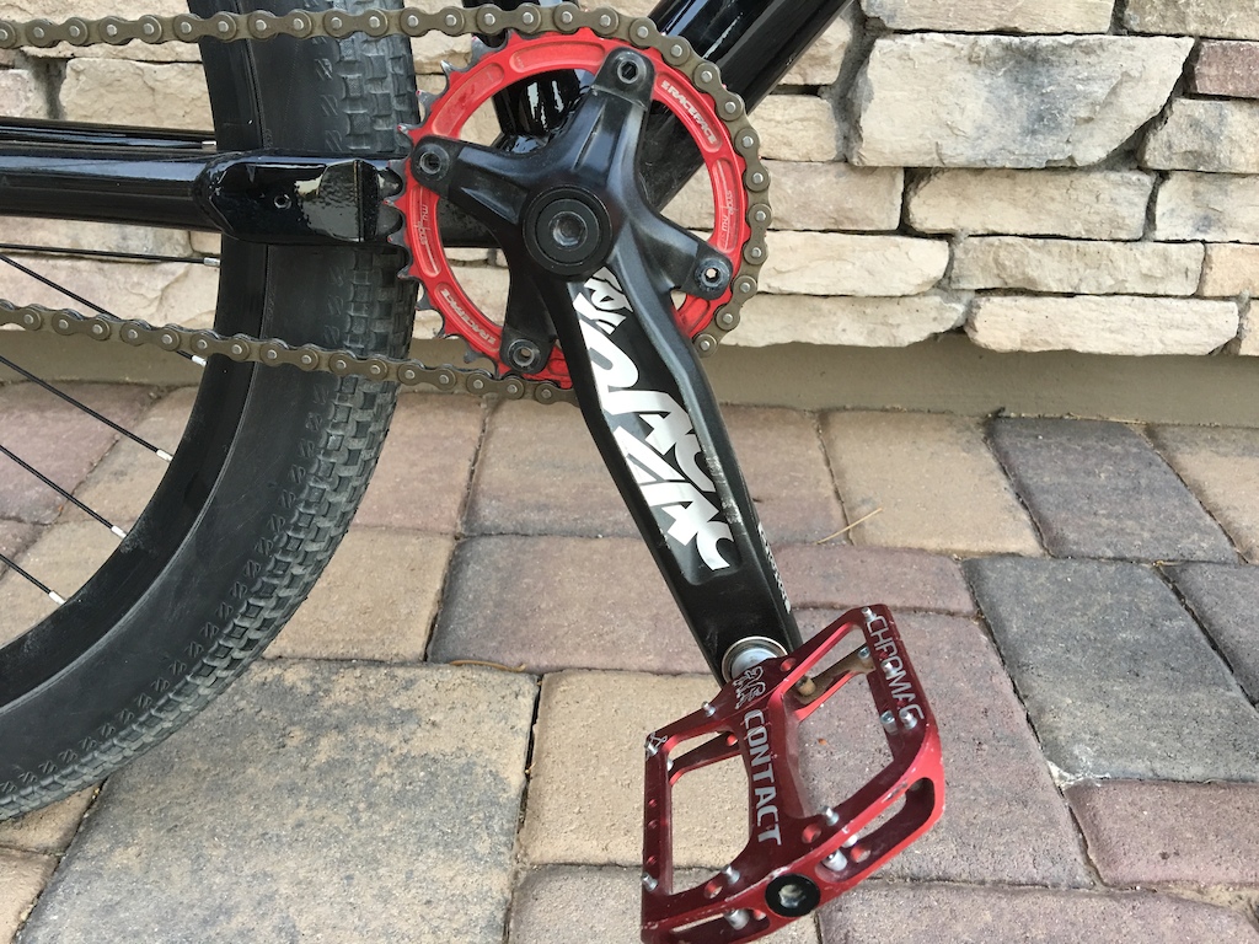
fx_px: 1055
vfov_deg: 48.2
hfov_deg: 61.7
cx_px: 630
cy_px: 472
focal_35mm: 29
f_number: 2.2
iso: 40
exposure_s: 1/30
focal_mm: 4.15
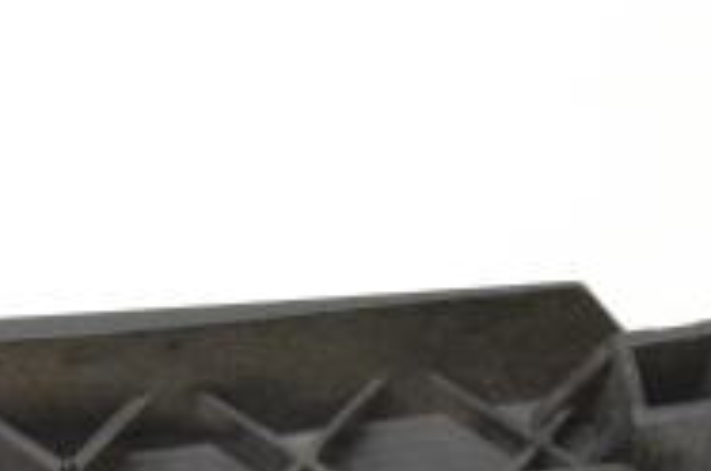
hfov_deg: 8.0
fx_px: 4870
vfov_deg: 5.5
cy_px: 399
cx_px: -616
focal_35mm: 247
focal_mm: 30
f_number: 8
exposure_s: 1/250
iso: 6400
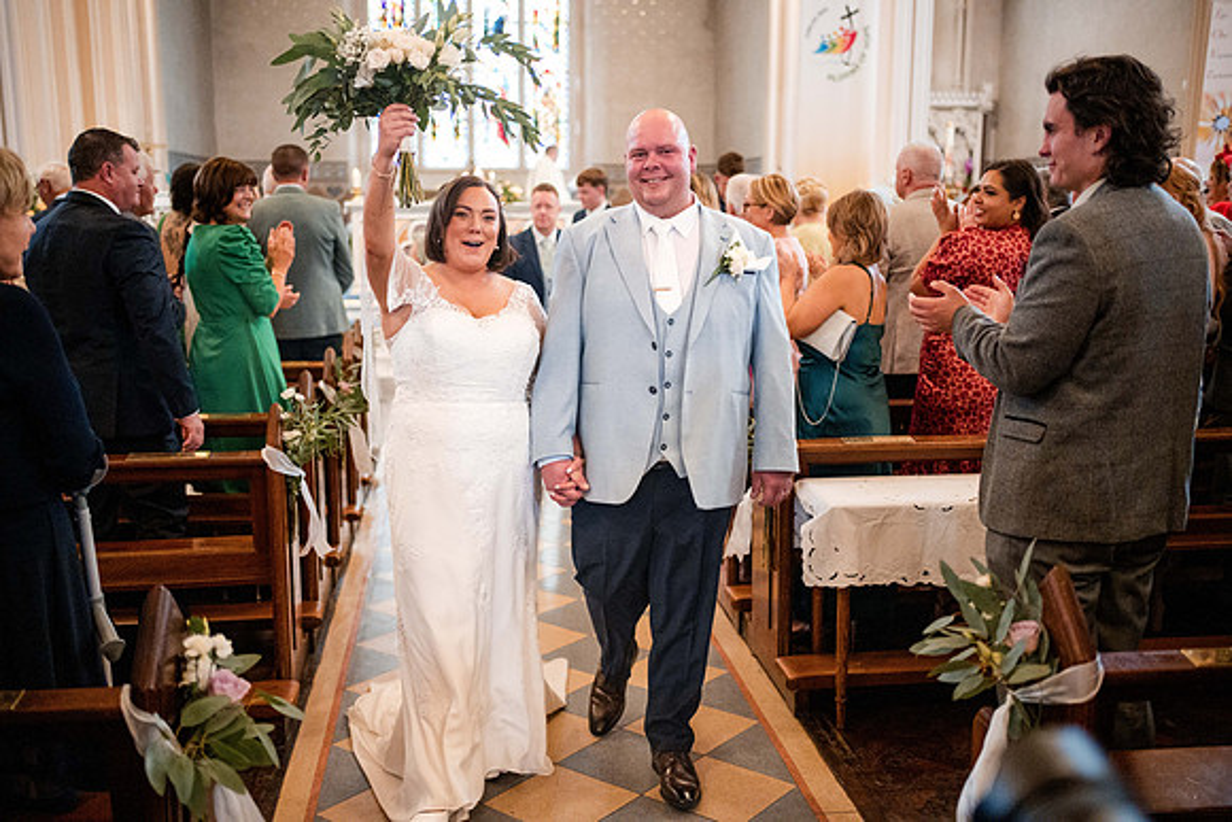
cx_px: 616
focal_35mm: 35
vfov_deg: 37.9
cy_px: 411
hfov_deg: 54.4
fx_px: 1198
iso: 8000
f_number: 1.8
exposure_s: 1/500
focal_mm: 35
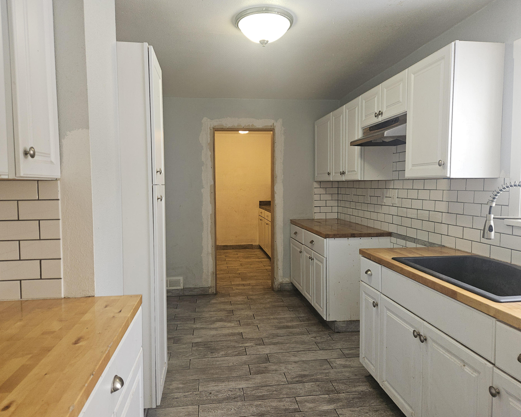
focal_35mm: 24
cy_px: 208
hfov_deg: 70.3
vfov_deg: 58.8
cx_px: 257
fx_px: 370
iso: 64
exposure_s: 1/60
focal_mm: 5.4
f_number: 1.8
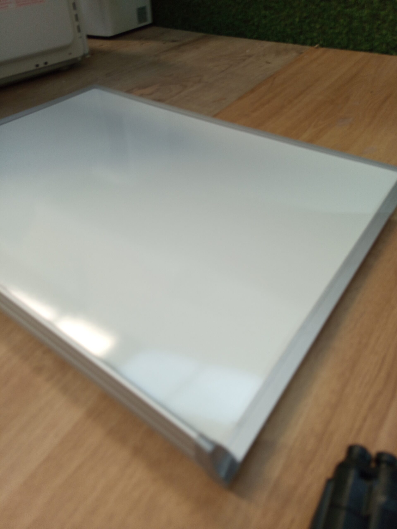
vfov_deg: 71.6
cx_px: 198
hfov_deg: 56.8
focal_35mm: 24
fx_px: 367
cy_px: 264
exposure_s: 1/50
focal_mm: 5.24
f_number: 1.7
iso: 180
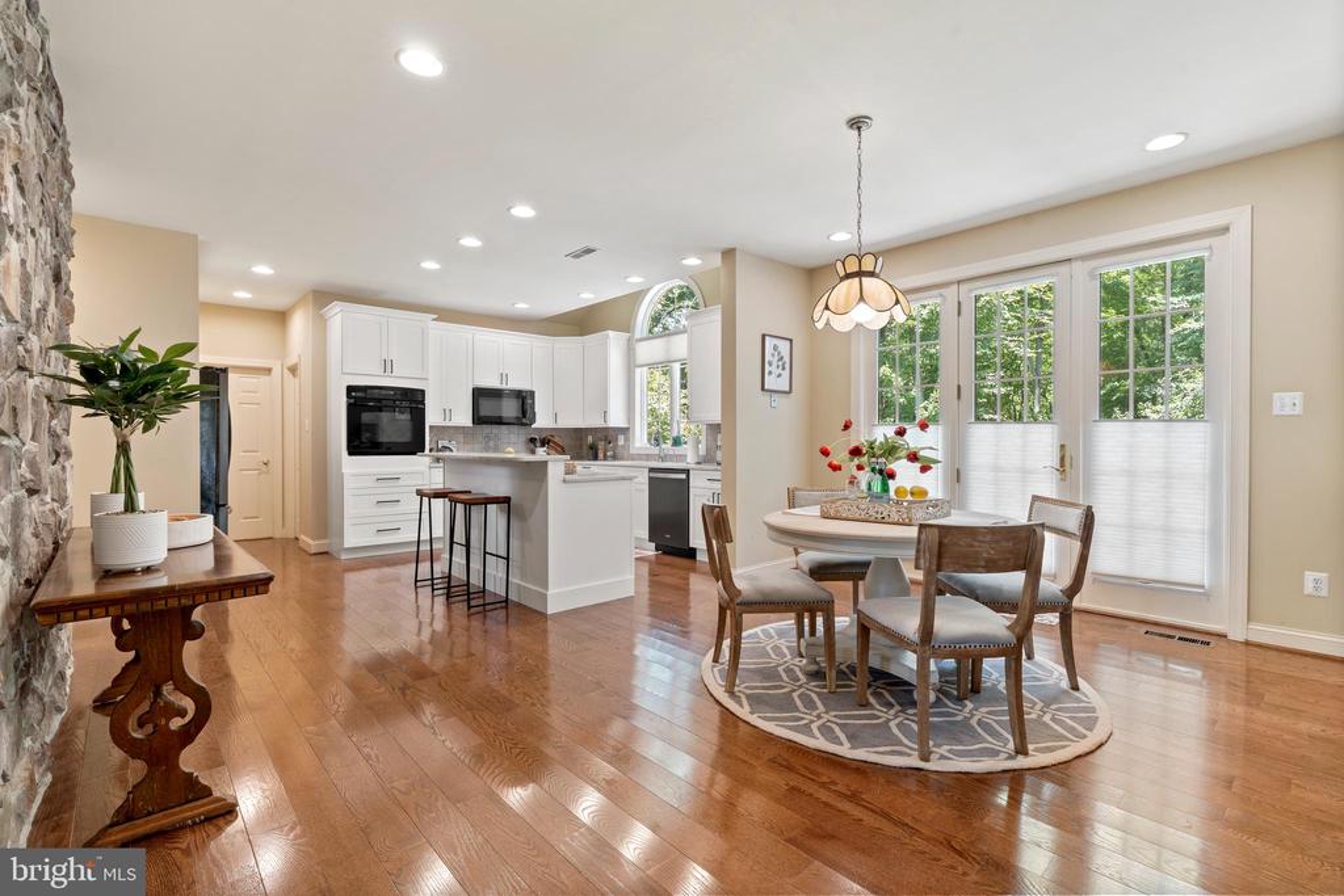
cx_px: 672
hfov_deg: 96.7
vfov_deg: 73.8
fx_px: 597
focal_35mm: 16
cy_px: 448
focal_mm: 16
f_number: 10
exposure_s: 2
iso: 250
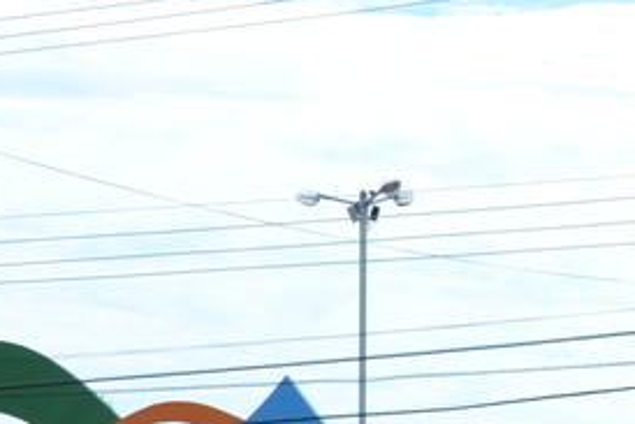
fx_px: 3953
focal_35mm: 224
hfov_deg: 9.0
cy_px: 893
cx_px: 950
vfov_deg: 6.0
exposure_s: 1/250
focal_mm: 32
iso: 100
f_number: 8
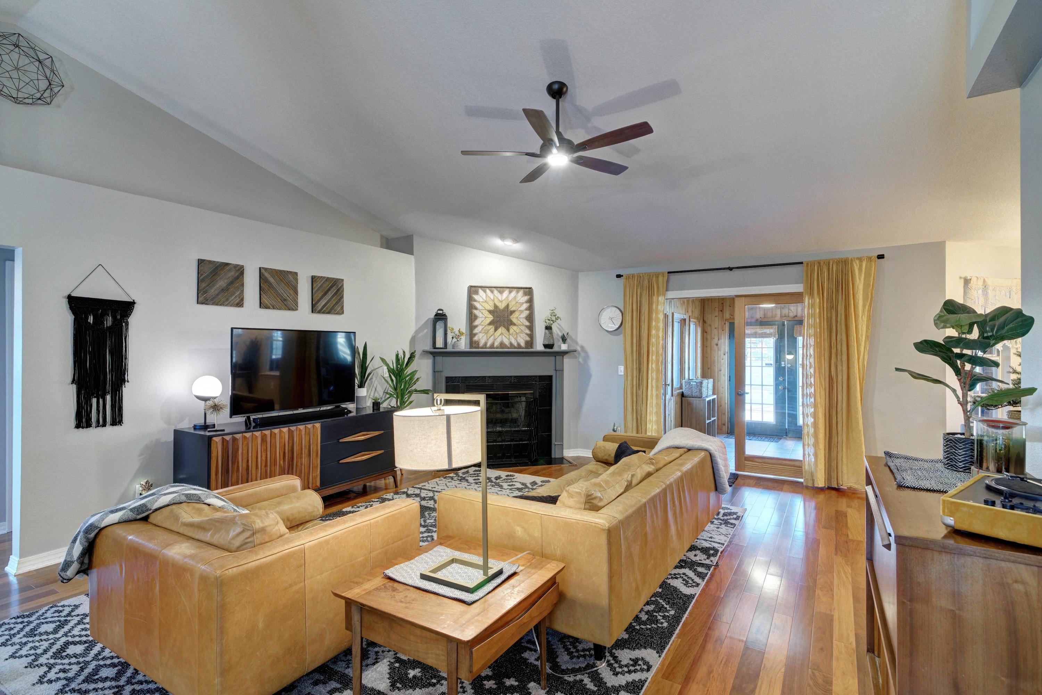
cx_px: 521
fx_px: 463
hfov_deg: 96.7
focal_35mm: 16
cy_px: 348
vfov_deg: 73.7
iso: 400
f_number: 8
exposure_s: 1/30
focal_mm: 11
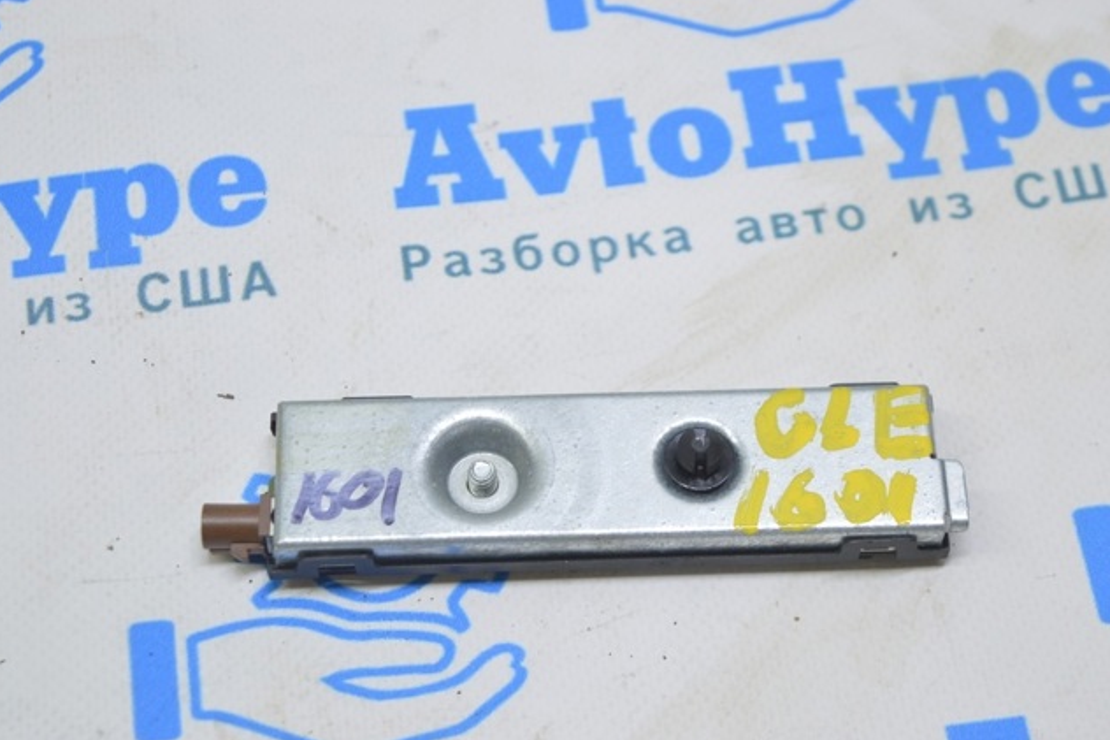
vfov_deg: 16.3
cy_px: 370
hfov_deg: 24.3
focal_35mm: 84
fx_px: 2574
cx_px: 551
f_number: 5.6
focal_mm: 55
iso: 400
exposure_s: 1/20
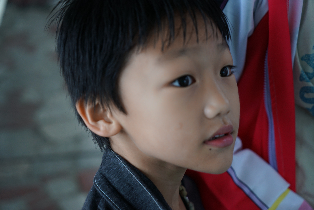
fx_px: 611
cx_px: 157
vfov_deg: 19.5
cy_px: 105
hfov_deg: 28.8
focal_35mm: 70
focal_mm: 70
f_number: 4
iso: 640
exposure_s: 1/160
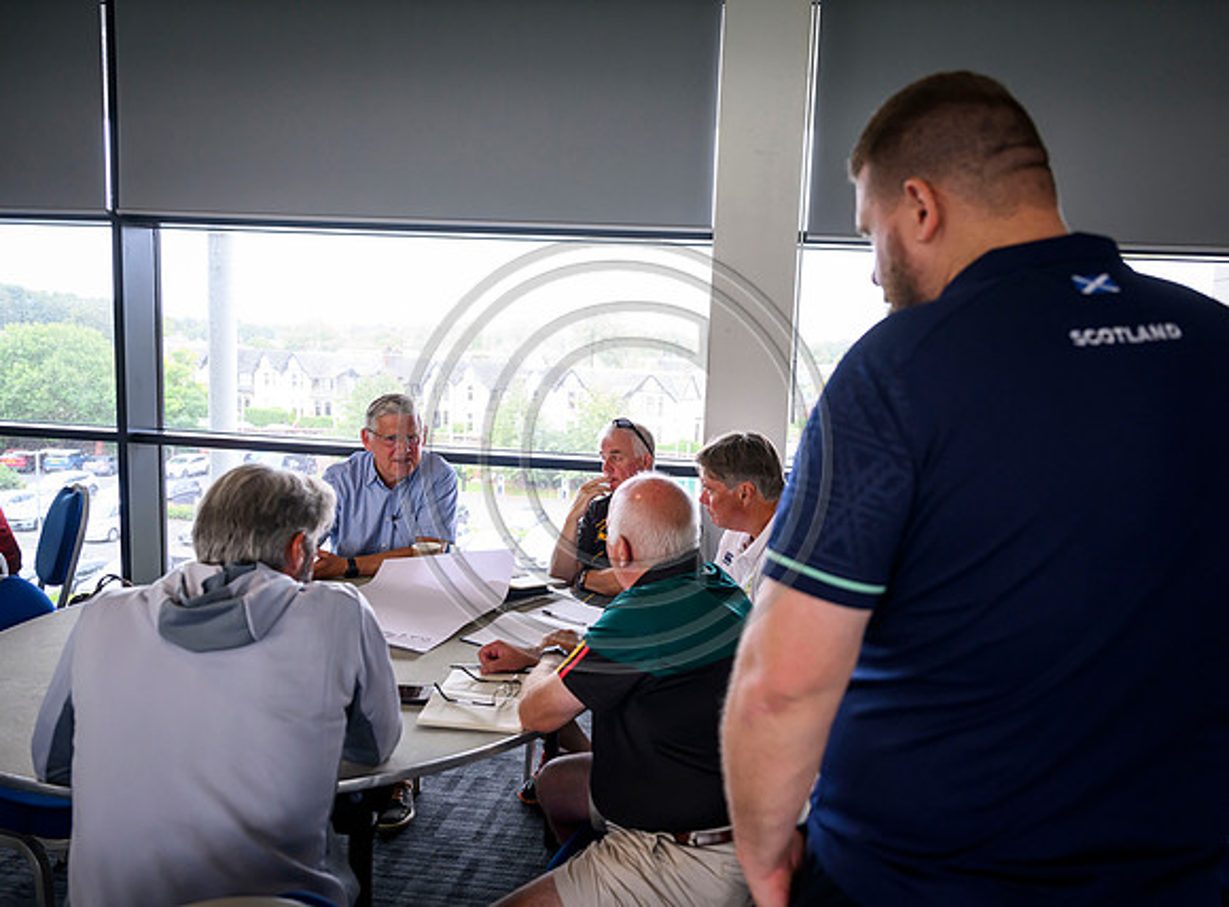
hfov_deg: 68.0
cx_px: 681
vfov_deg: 53.1
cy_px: 454
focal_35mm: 26
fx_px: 907
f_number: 3.2
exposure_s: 1/400
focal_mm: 24
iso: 1250
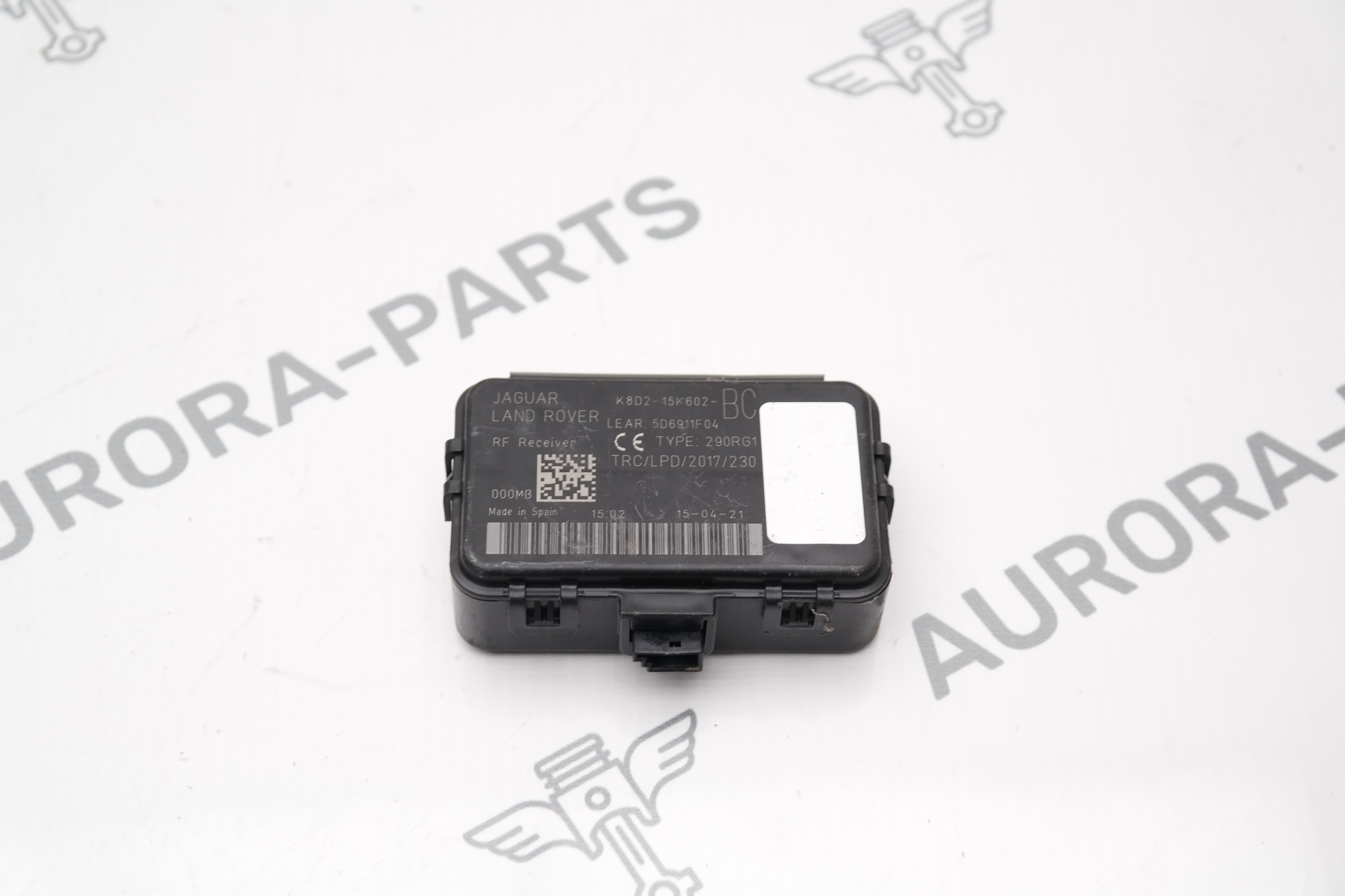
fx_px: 2727
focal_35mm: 73
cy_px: 448
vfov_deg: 18.7
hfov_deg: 27.7
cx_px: 672
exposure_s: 1/80
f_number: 5.6
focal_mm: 48
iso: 200
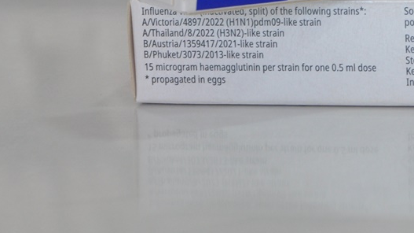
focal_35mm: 163
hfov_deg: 13.0
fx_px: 1789
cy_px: -74
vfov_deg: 7.4
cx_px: 419
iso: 720
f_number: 5
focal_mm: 40
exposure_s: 1/60
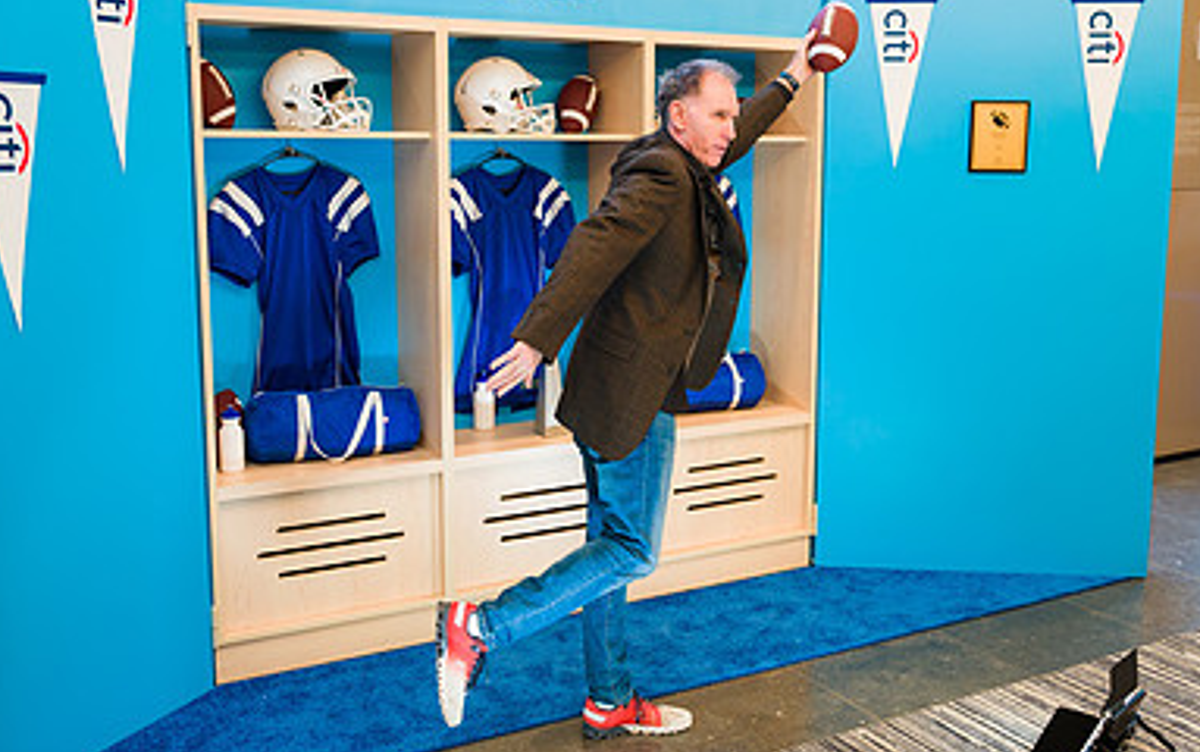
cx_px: 586
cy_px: 316
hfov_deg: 52.7
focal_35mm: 37
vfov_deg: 34.4
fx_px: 1211
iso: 400
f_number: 3.2
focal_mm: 24
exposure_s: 1/125
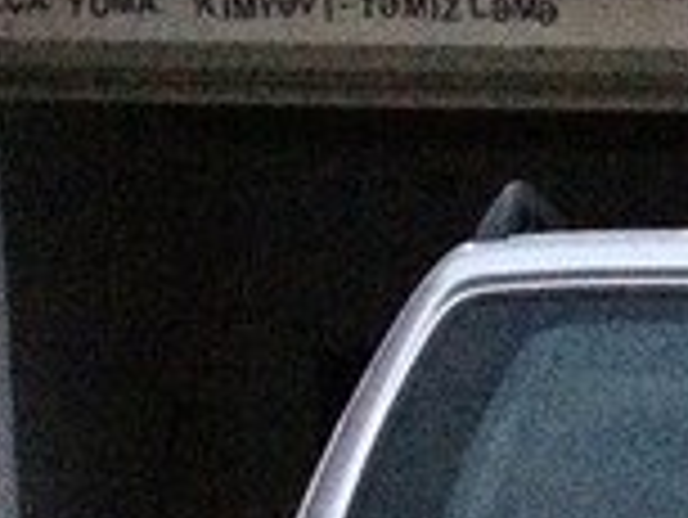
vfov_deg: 11.0
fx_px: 2486
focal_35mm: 125
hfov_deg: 15.2
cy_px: 971
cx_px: 818
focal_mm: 4.15
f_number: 2.2
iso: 800
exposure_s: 1/17
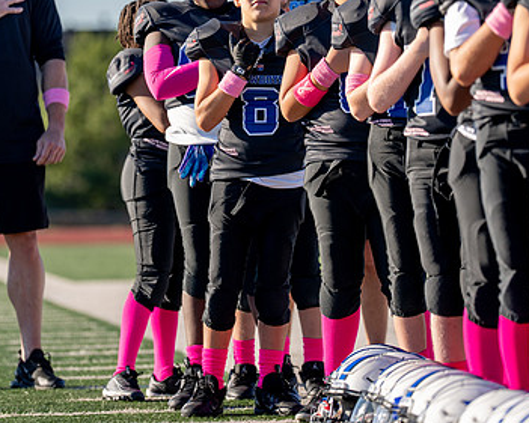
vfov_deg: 5.2
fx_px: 4620
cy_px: 93
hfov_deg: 6.6
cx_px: 254
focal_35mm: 295
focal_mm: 152
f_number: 2.8
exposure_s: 1/1600
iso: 160
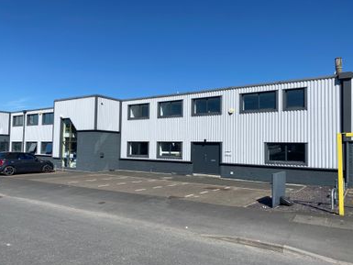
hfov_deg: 65.3
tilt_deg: +2.0
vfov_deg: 51.4
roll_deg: -0.8
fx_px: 275
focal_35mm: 27
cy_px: 136
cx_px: 179
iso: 32
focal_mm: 4.25
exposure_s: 1/4274
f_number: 1.8
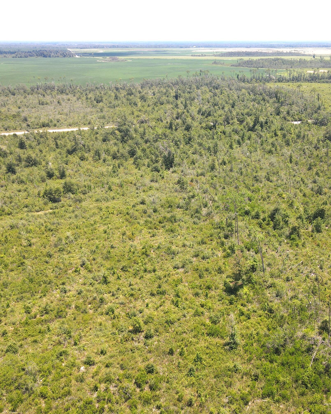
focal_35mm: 35
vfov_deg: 51.5
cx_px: 207
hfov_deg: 41.9
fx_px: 429
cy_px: 204
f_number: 2.8
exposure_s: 1/350
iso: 100
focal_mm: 4.5
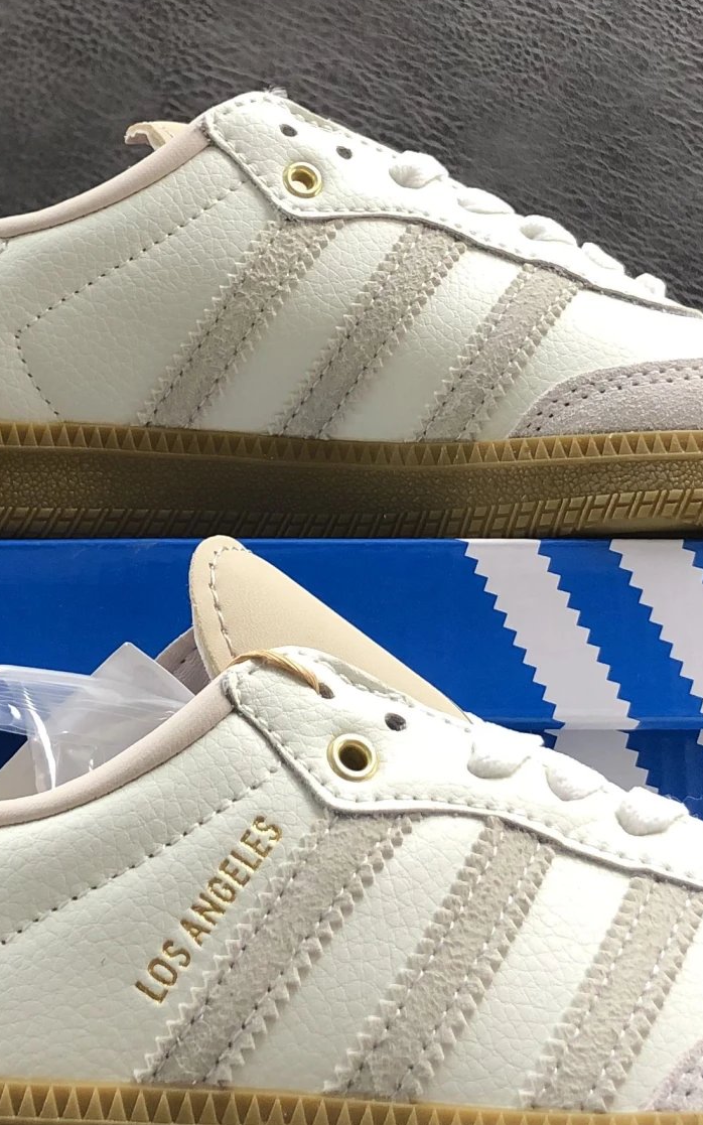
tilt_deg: +8.7
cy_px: 470
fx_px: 2085
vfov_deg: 30.1
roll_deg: +0.5
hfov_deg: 19.1
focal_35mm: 68
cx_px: 315
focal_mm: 4
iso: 32
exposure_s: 1/20
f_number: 1.8
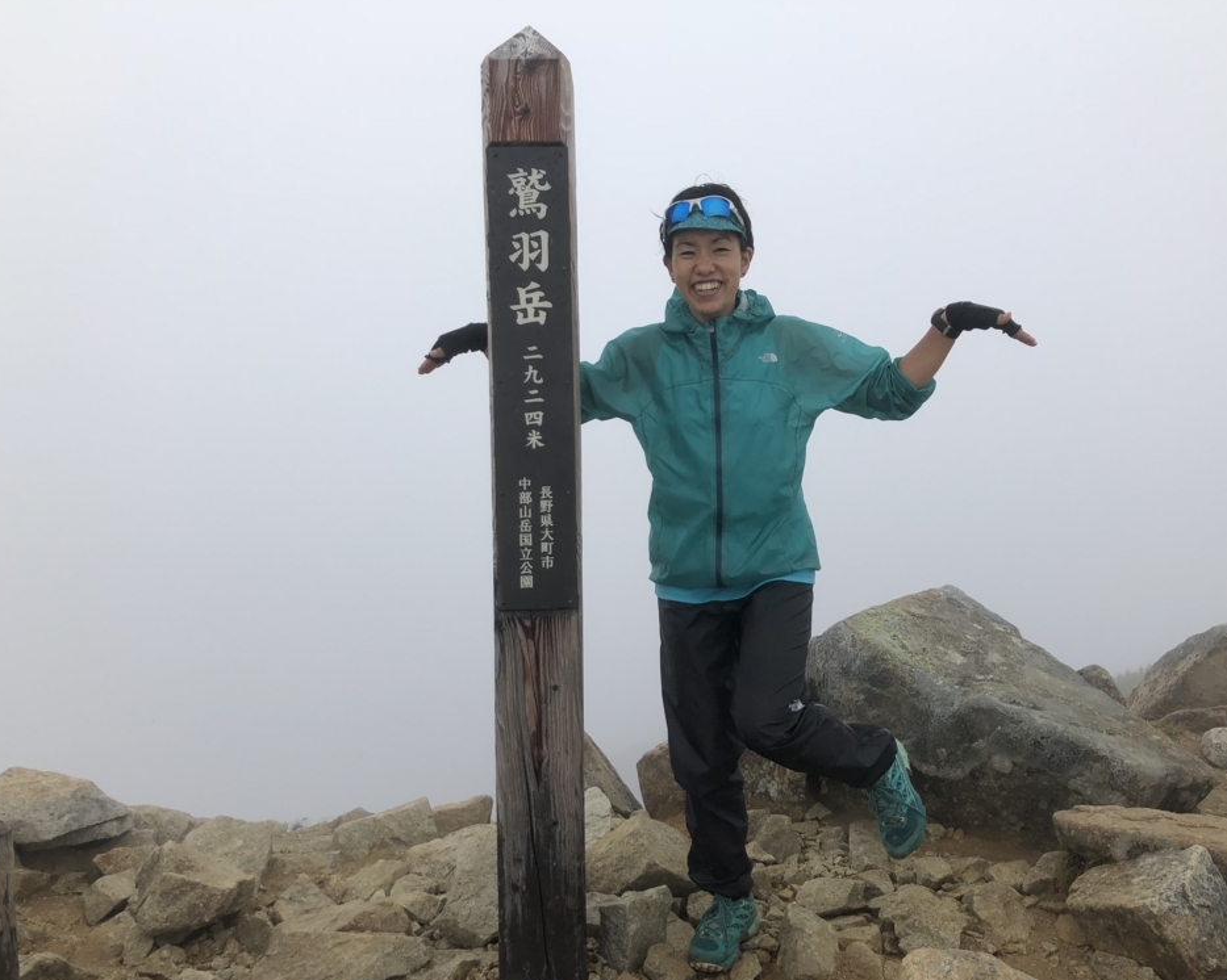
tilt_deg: -4.7
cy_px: 495
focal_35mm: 30
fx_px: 1089
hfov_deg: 58.7
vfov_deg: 48.5
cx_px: 658
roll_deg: -2.1
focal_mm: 4
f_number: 1.8
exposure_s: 1/1548
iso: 20
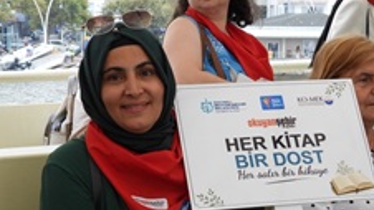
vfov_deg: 14.1
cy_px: 193
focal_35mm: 85
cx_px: 223
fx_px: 843
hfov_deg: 25.0
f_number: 3.2
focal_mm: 7.9
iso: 100
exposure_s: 1/80
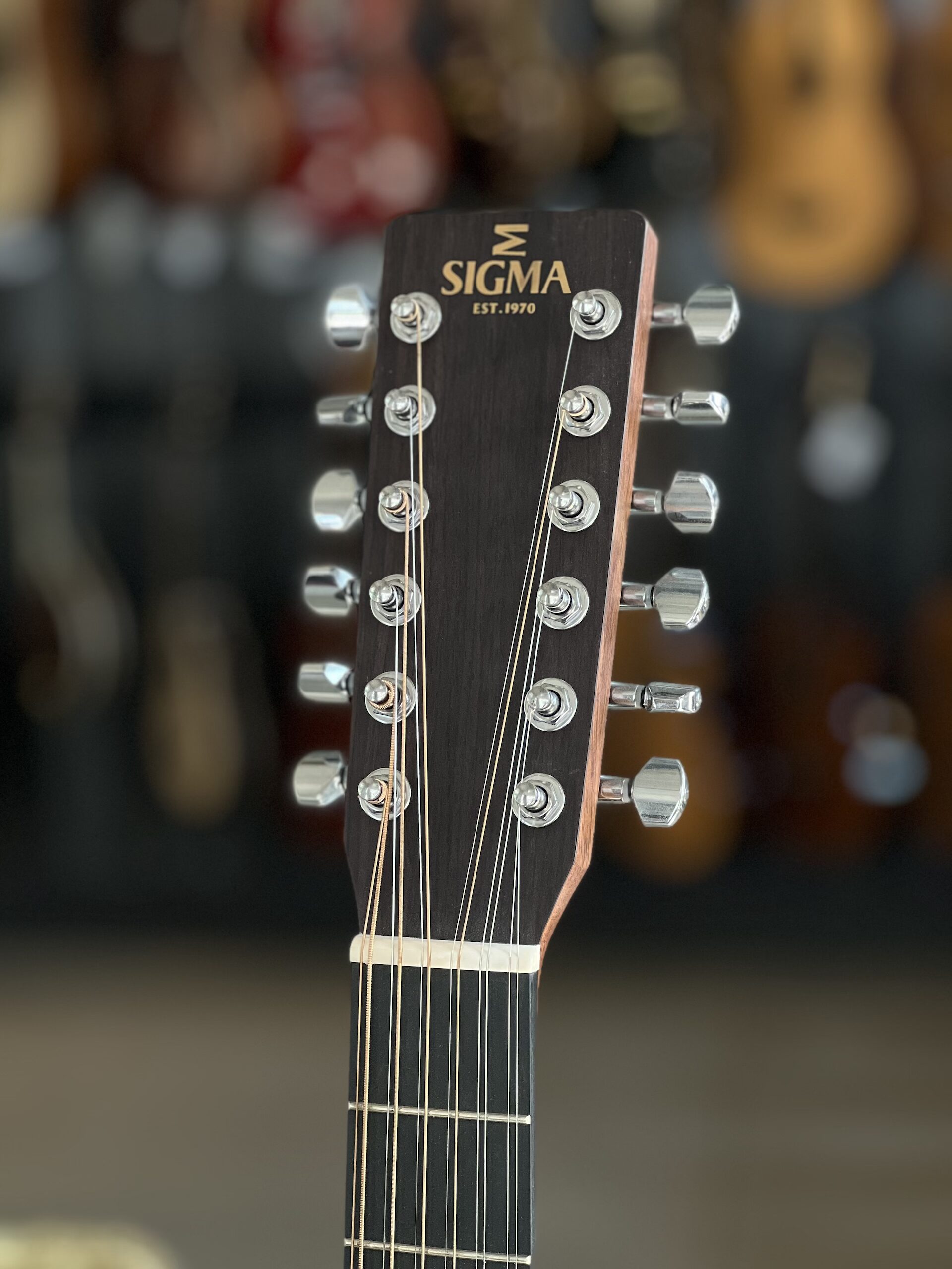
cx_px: 476
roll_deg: +2.1
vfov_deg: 25.3
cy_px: 634
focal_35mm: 77
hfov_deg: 19.1
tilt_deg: -8.8
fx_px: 2824
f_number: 2.8
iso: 160
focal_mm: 9
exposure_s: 1/121
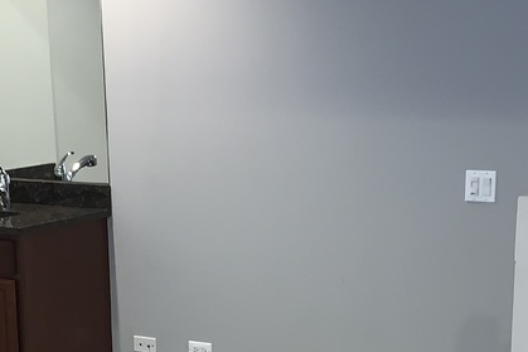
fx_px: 1363
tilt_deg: -16.2
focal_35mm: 93
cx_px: 276
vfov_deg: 14.3
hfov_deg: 21.9
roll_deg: -0.7
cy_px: 411
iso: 64
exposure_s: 1/13
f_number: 1.8
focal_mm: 4.25
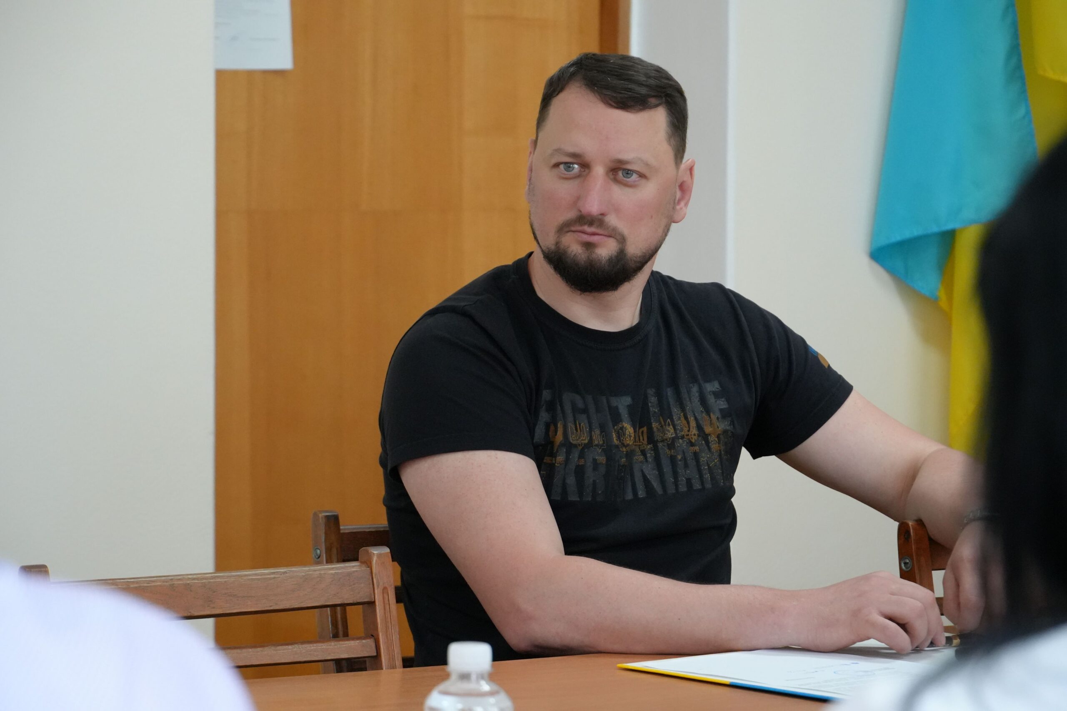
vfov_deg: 11.9
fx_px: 3422
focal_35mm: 116
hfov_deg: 17.7
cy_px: 356
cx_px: 534
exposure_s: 1/160
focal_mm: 77
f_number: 5.6
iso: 3200
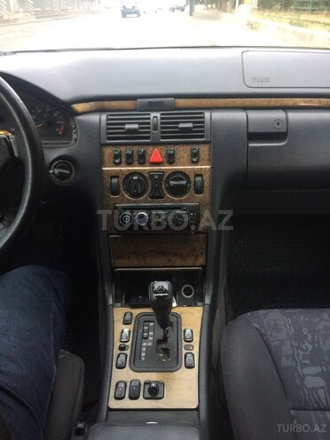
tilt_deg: -33.7
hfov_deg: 48.2
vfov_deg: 61.7
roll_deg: +2.4
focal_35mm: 29
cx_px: 165
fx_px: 369
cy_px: 220
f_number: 2.2
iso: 125
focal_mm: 4.15
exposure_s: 1/33
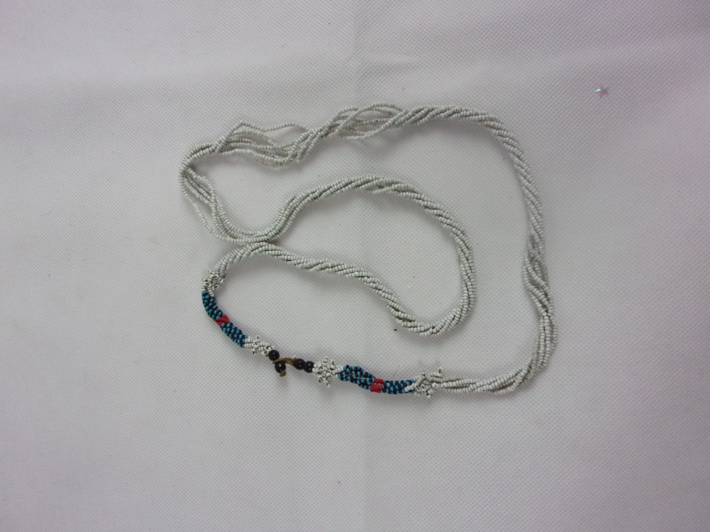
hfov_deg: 63.4
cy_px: 266
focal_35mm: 28
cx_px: 355
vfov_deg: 49.7
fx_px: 574
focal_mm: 5.1
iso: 433
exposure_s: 1/125
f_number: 3.9
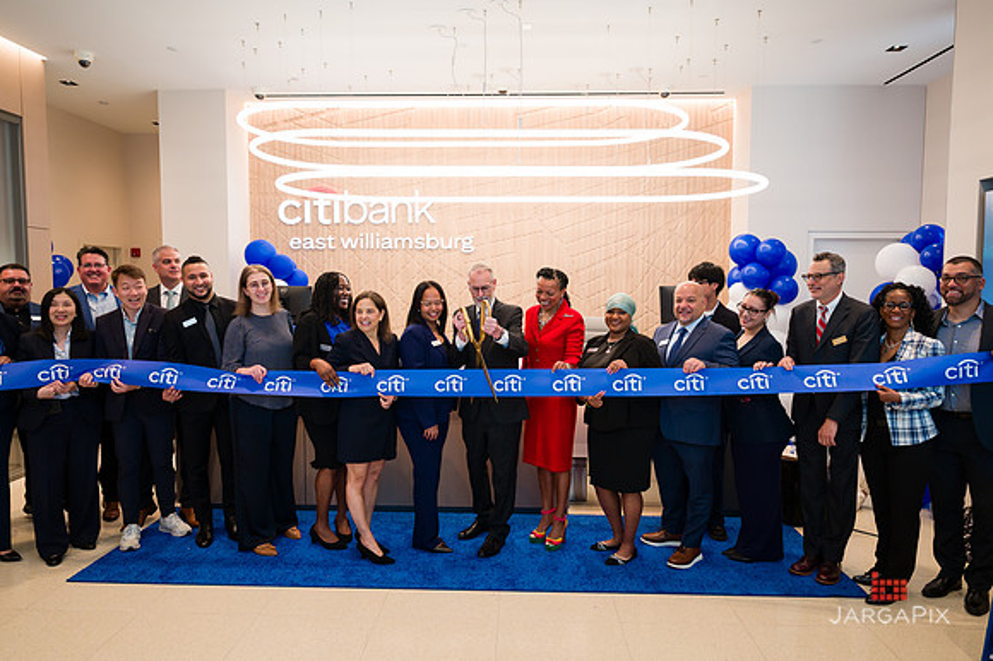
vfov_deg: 53.0
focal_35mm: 24
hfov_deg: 73.6
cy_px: 331
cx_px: 496
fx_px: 663
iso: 800
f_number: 4
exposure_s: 1/200
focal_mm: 24
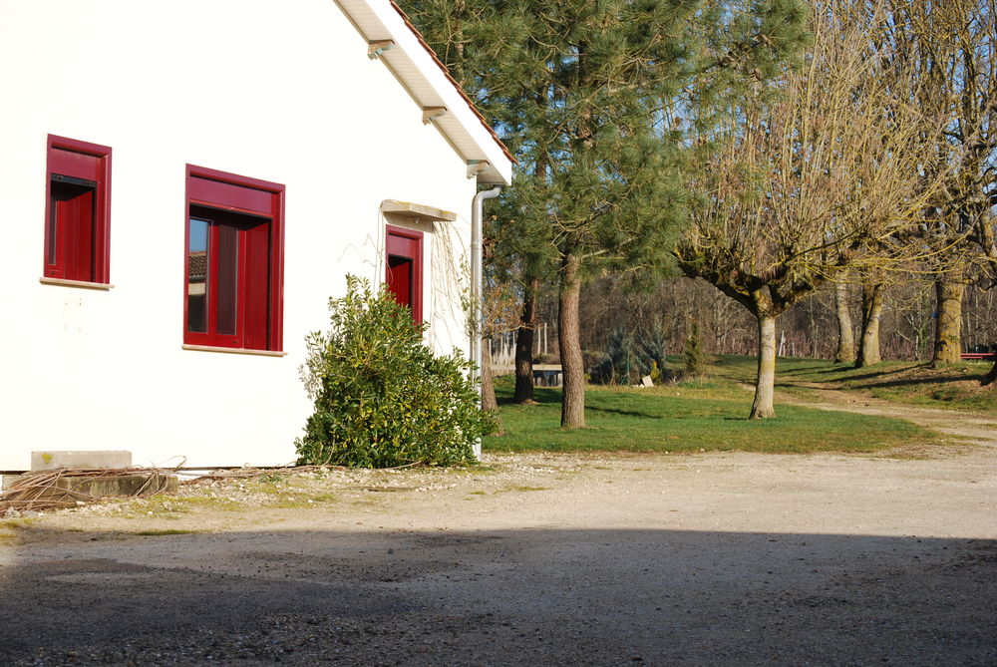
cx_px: 498
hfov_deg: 24.6
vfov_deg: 16.6
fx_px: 2287
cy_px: 334
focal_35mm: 82
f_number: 9
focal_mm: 55
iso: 100
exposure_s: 1/200
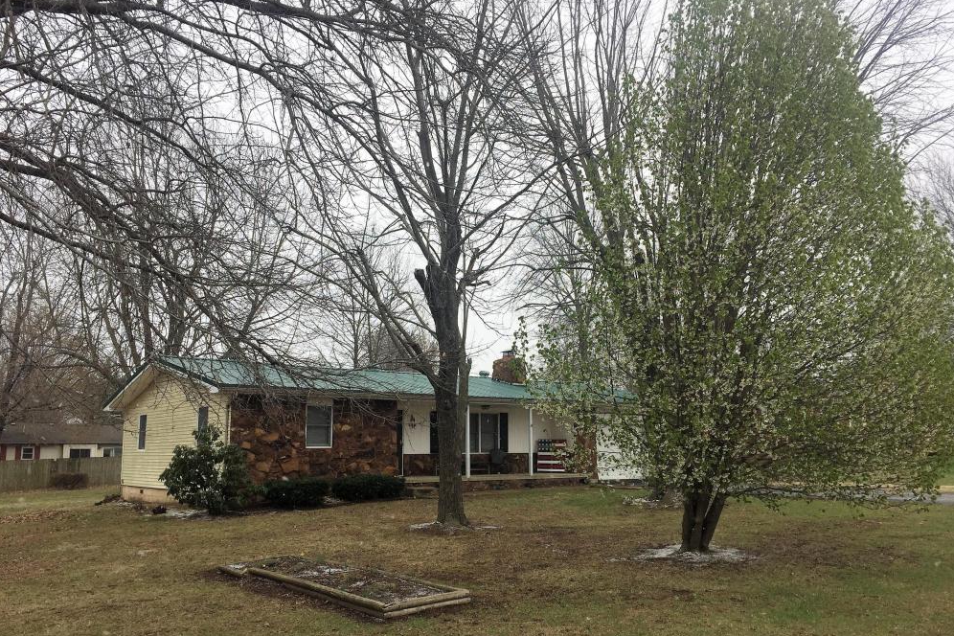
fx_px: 821
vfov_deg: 42.2
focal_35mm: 31
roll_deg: +0.1
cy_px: 363
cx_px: 485
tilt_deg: +8.3
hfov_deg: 60.3
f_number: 2.2
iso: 32
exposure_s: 1/1163
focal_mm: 4.15
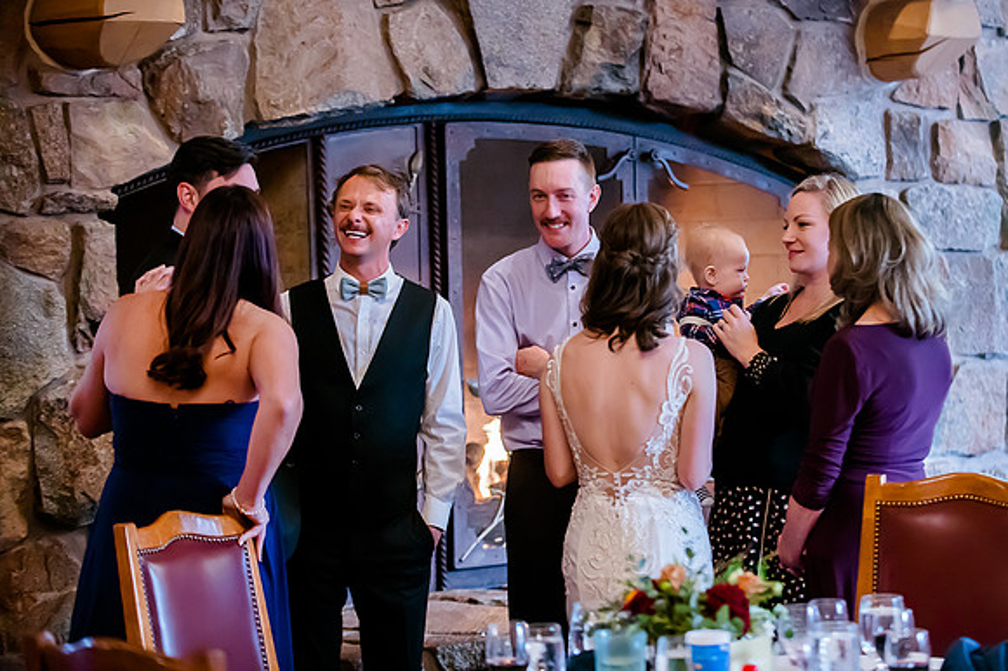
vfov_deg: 12.3
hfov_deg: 18.4
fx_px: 3111
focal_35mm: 111
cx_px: 590
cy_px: 278
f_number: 2.8
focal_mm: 95
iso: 4000
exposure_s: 1/200
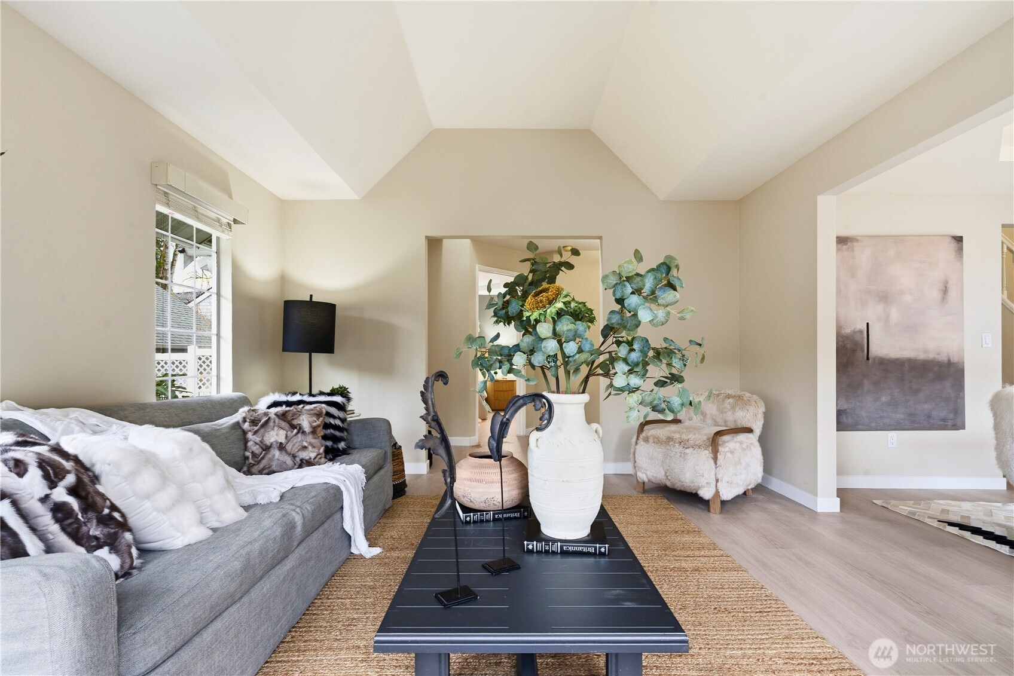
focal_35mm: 16
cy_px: 338
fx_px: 451
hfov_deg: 96.7
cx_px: 507
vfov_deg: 73.8
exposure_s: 1/8
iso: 100
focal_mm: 16
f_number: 11
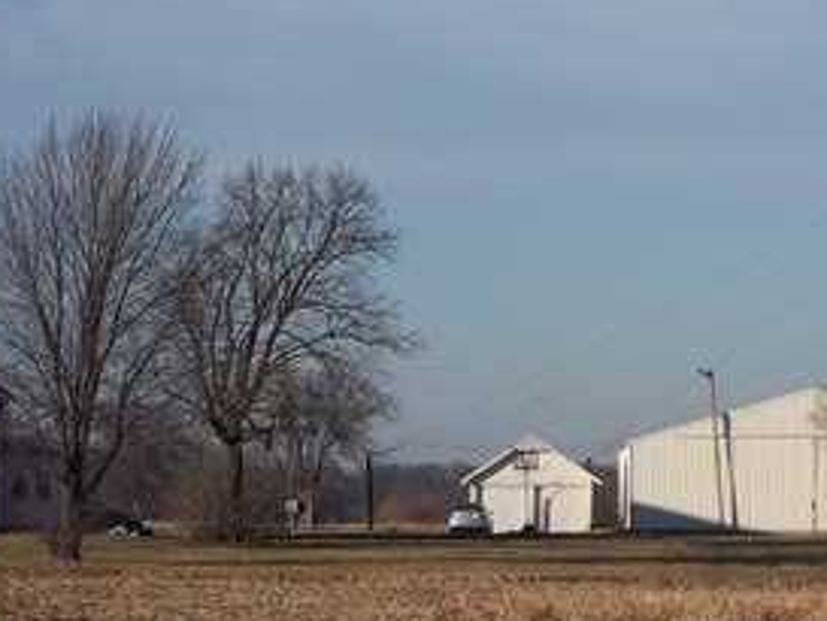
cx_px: 639
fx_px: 6549
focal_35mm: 274
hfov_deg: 7.2
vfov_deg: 5.4
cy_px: 373
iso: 80
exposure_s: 1/500
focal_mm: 21
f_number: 5.4
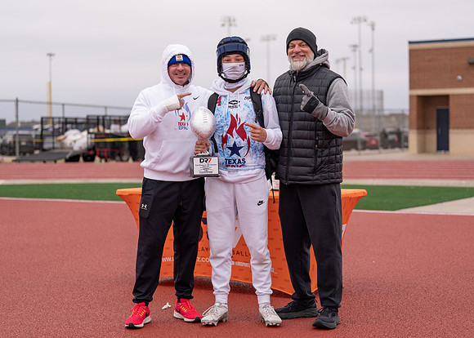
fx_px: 987
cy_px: 169
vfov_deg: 19.4
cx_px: 237
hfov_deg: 27.0
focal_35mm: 73
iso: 100
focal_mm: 70
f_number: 2.8
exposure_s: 1/1000
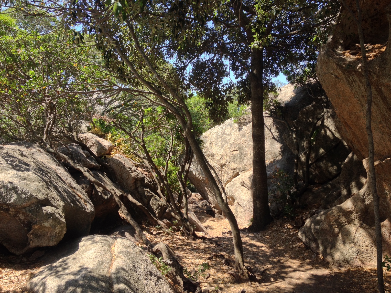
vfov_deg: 40.7
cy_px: 146
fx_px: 395
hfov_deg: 52.6
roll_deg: +0.4
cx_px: 196
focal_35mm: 35
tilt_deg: -5.1
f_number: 2.4
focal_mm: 4.28
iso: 50
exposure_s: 1/329
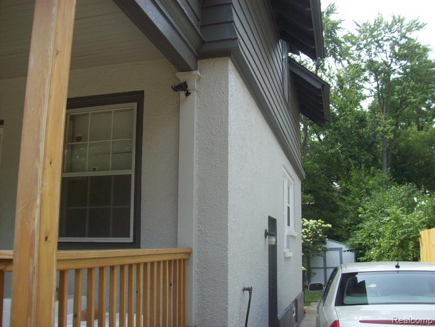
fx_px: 452
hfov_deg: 51.4
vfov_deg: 39.7
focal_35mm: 36
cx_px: 218
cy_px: 164
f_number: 2.7
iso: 80
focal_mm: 6
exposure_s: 1/478
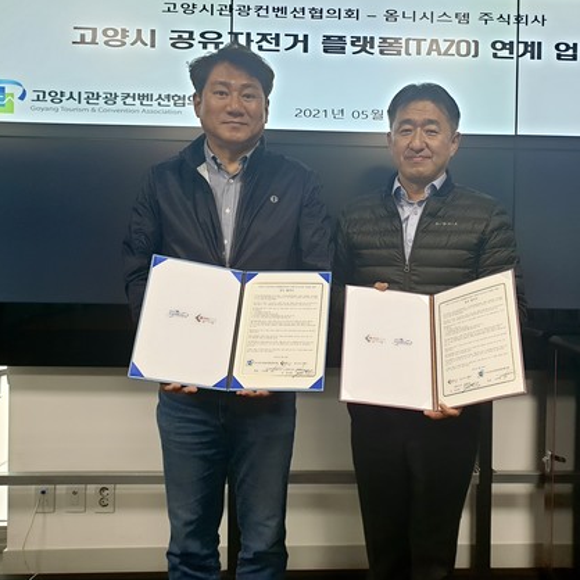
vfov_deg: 49.7
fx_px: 626
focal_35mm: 33
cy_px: 273
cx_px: 364
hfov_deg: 49.2
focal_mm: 4.3
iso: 80
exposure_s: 1/60
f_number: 2.4
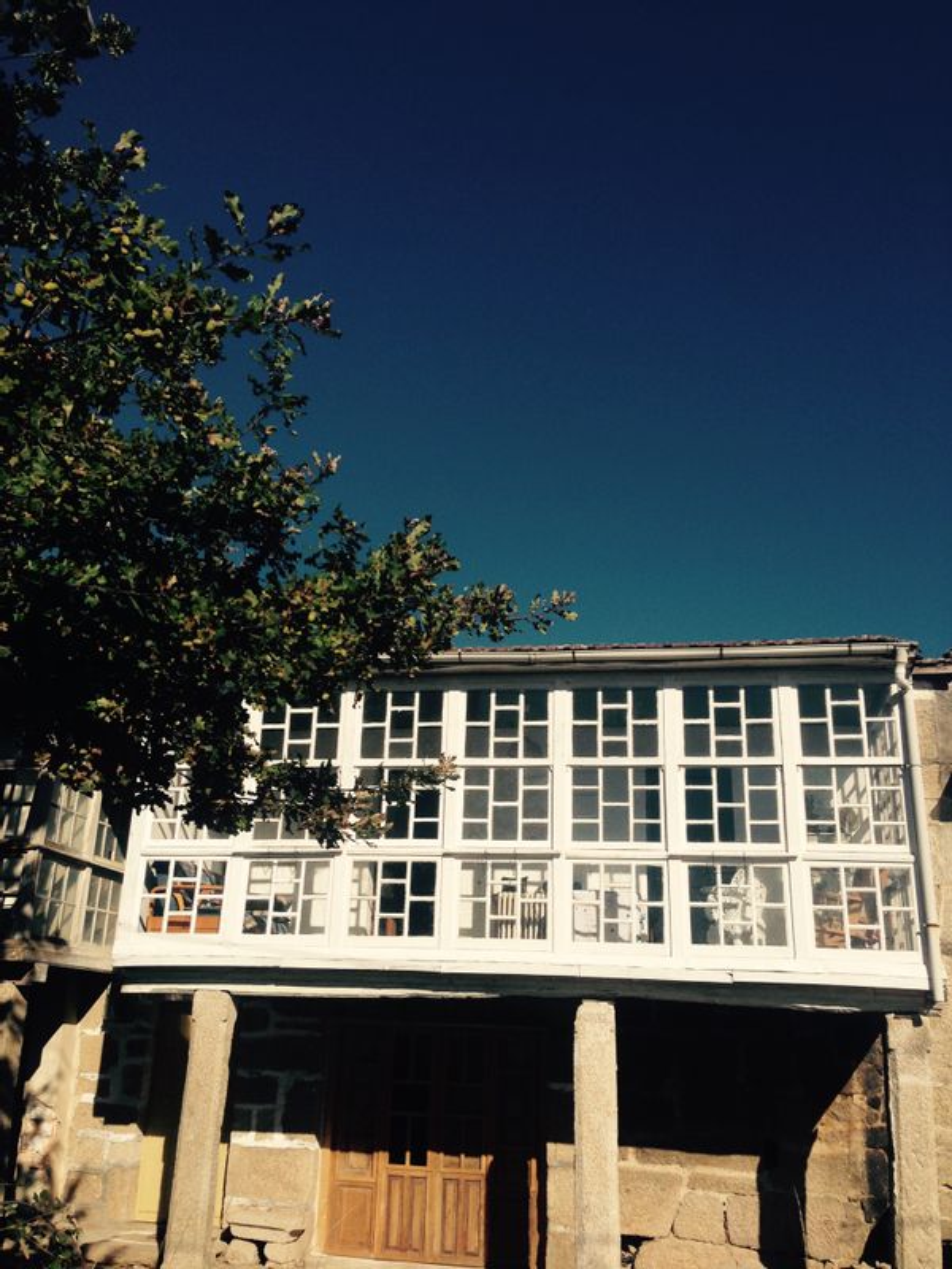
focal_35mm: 33
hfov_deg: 42.9
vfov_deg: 55.4
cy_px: 634
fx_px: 1210
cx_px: 476
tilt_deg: +18.9
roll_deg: -0.6
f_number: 2.4
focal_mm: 4.12
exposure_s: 1/3195
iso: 50
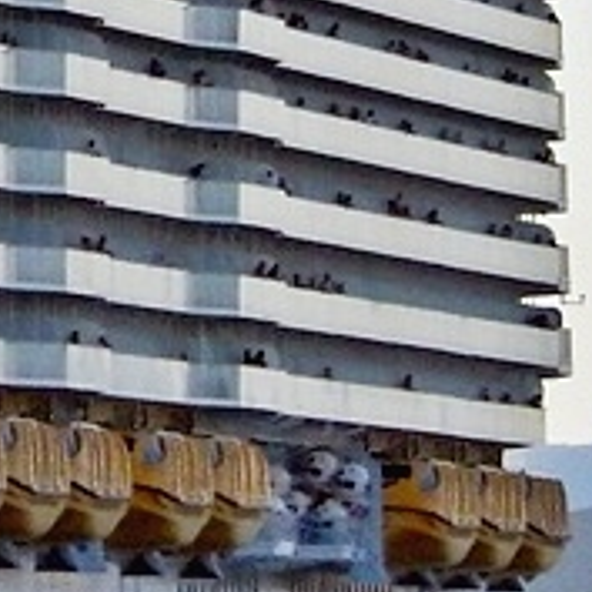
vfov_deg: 1.2
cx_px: -1124
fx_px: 28907
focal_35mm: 1494
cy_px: 57
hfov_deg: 1.2
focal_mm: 41.7
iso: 125
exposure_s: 1/500
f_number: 5.6
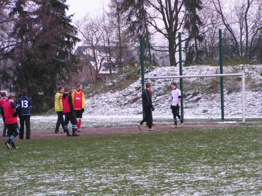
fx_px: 1188
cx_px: 131
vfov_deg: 9.5
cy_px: 98
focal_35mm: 157
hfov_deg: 12.6
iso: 200
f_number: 3.5
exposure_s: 1/80
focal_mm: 24
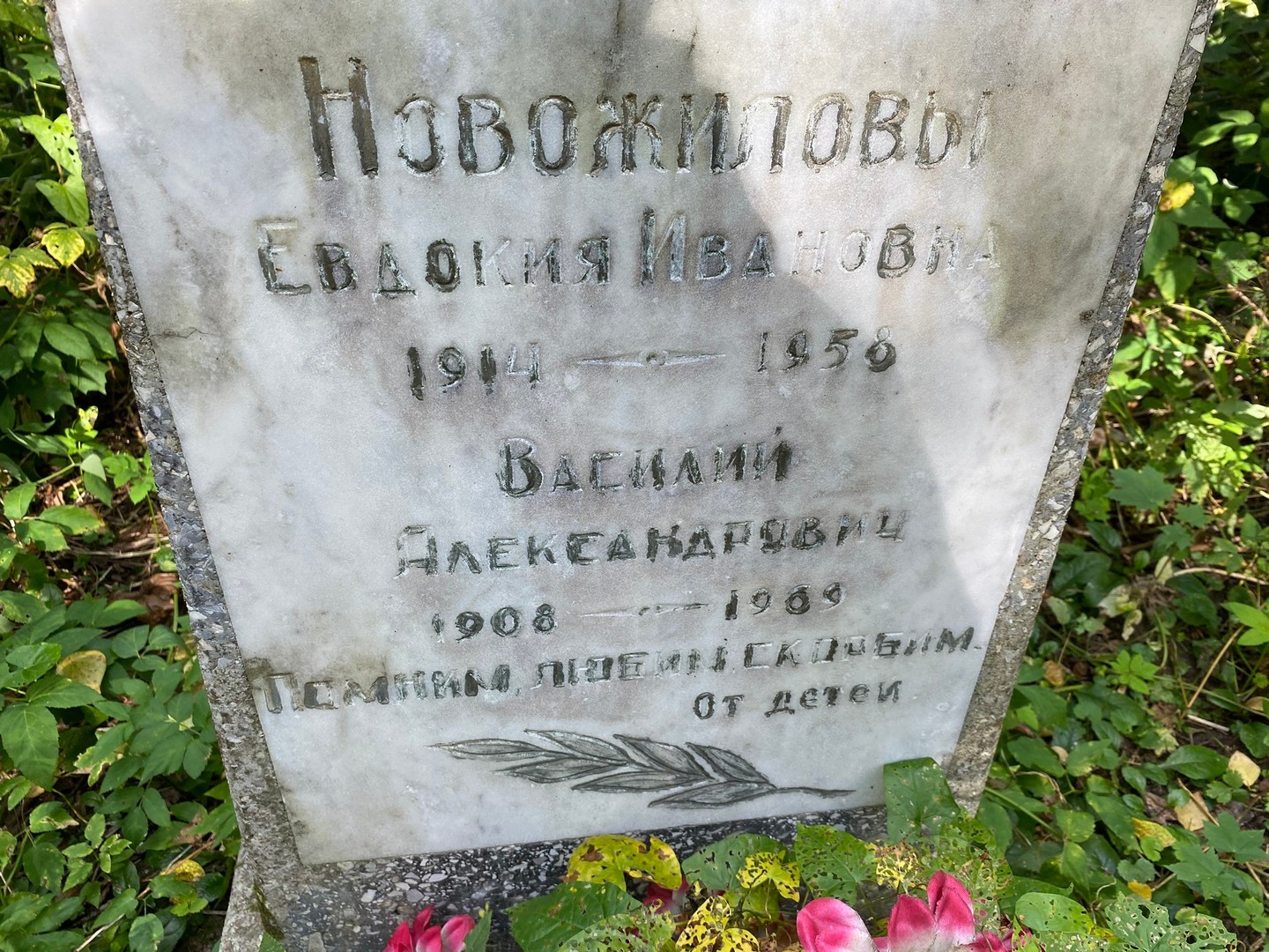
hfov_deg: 67.3
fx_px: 953
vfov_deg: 53.1
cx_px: 634
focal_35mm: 26
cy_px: 476
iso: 32
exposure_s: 1/156
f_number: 1.8
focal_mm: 4.25
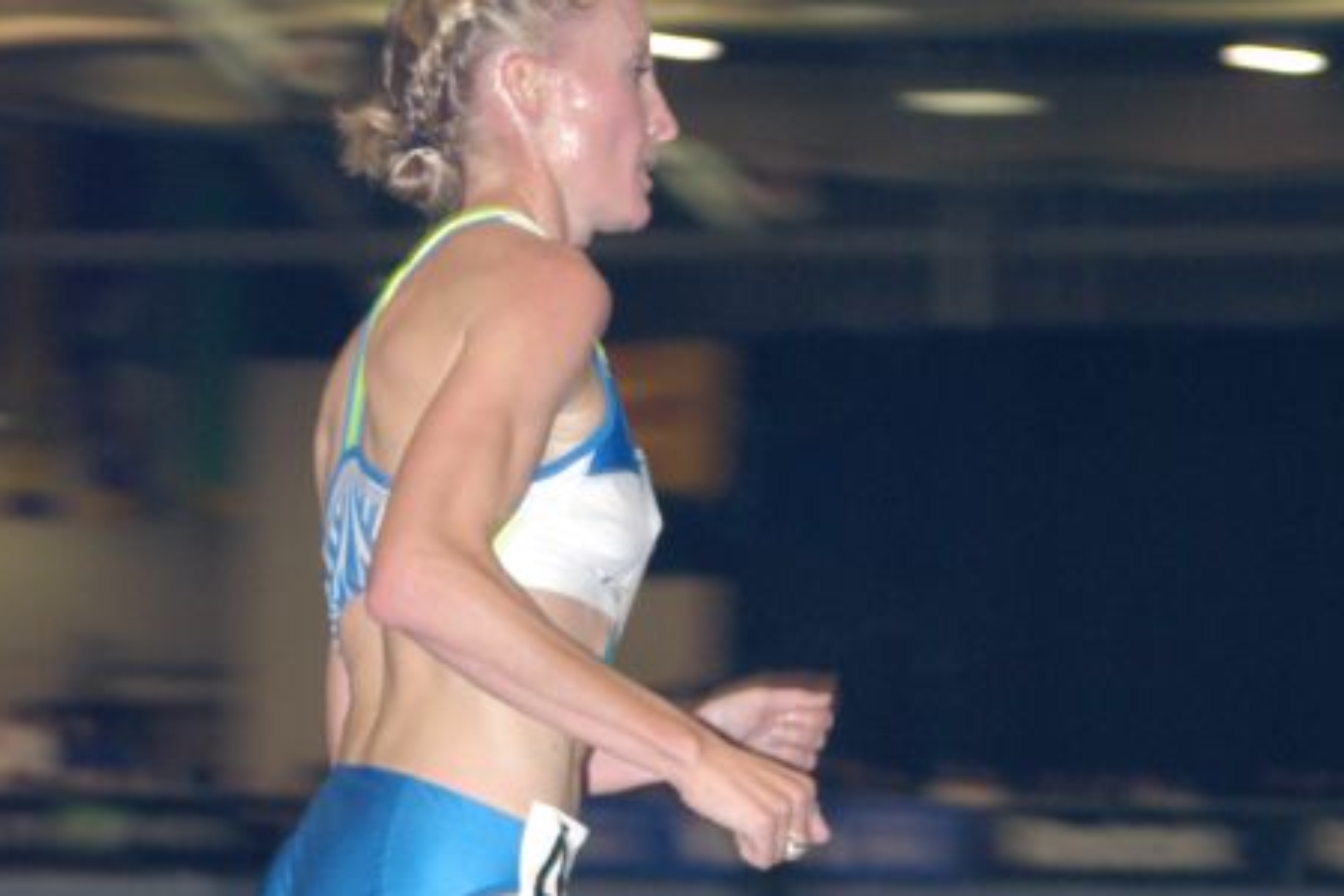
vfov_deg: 6.4
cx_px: 638
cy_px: 664
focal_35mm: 213
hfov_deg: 9.7
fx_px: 7954
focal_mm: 80
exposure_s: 1/125
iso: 800
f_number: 6.3
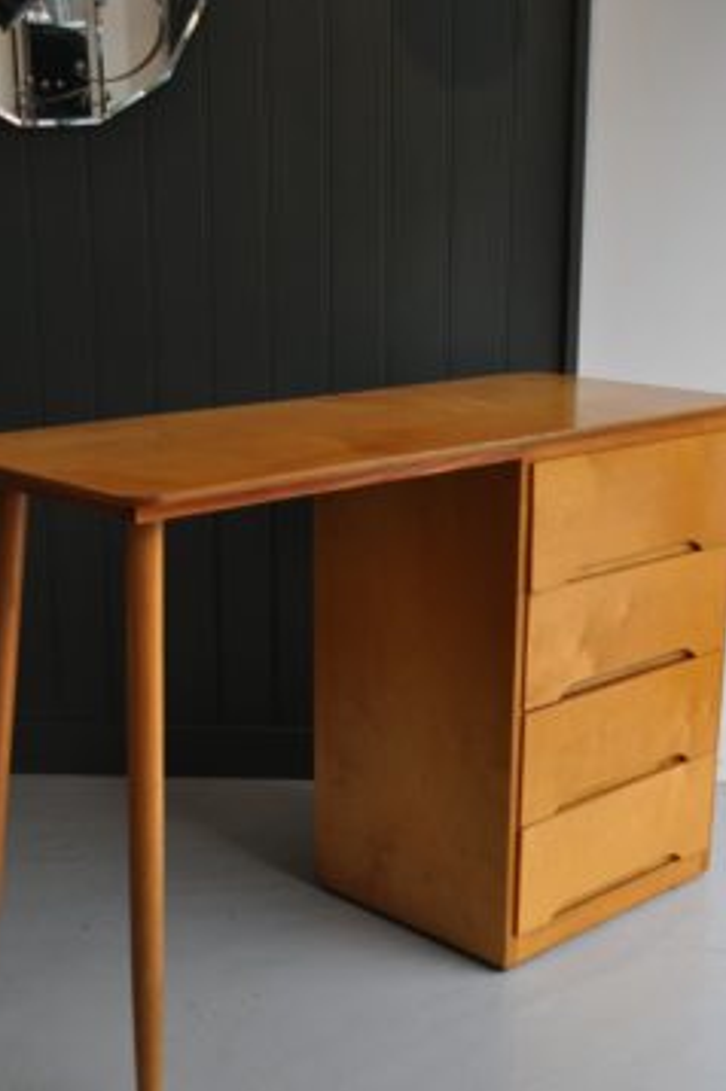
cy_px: 683
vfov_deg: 37.3
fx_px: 1606
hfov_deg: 25.5
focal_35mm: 53
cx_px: 357
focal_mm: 28
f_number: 5.6
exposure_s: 1/125
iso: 400
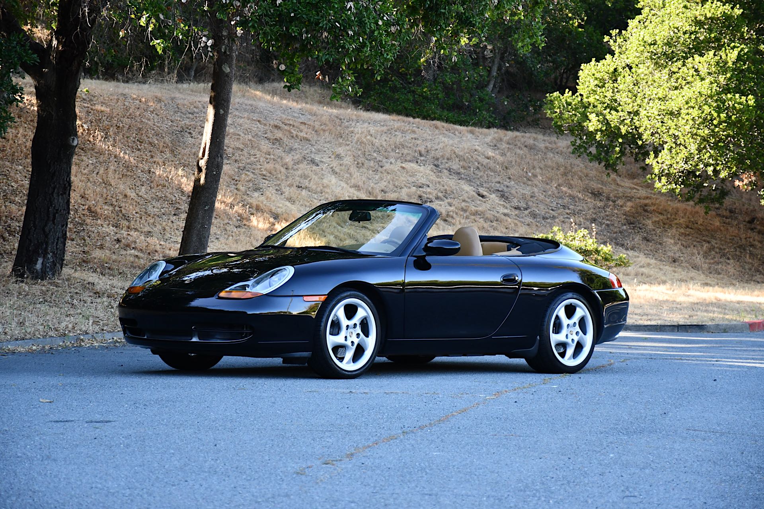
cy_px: 254
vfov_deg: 10.2
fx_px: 2865
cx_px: 382
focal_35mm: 135
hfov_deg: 15.2
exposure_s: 1/320
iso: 800
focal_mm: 90
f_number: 5.3
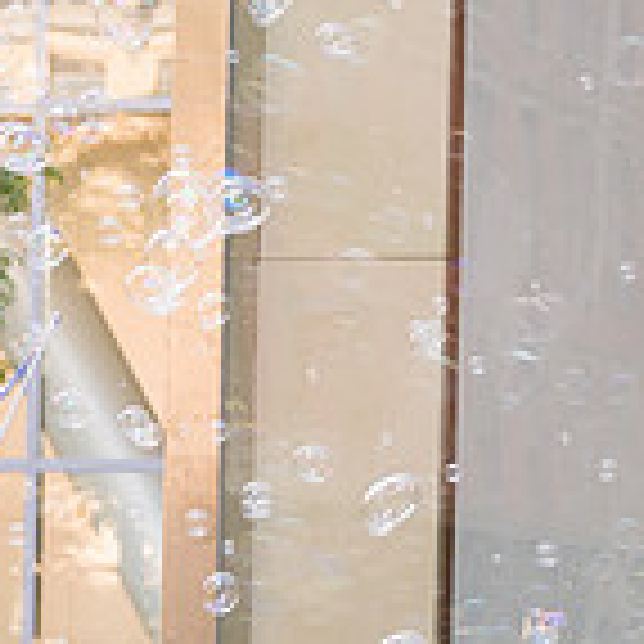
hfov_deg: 6.1
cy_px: 777
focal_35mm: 283
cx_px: -450
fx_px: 5957
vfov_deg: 6.2
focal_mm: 82
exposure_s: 1/500
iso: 800
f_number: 3.2
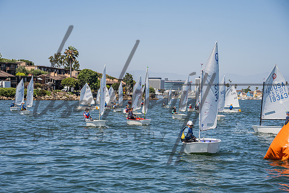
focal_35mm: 74
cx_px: 138
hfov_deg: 27.3
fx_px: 595
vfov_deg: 18.4
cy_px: 101
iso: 250
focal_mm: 70
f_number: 6
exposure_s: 1/1000
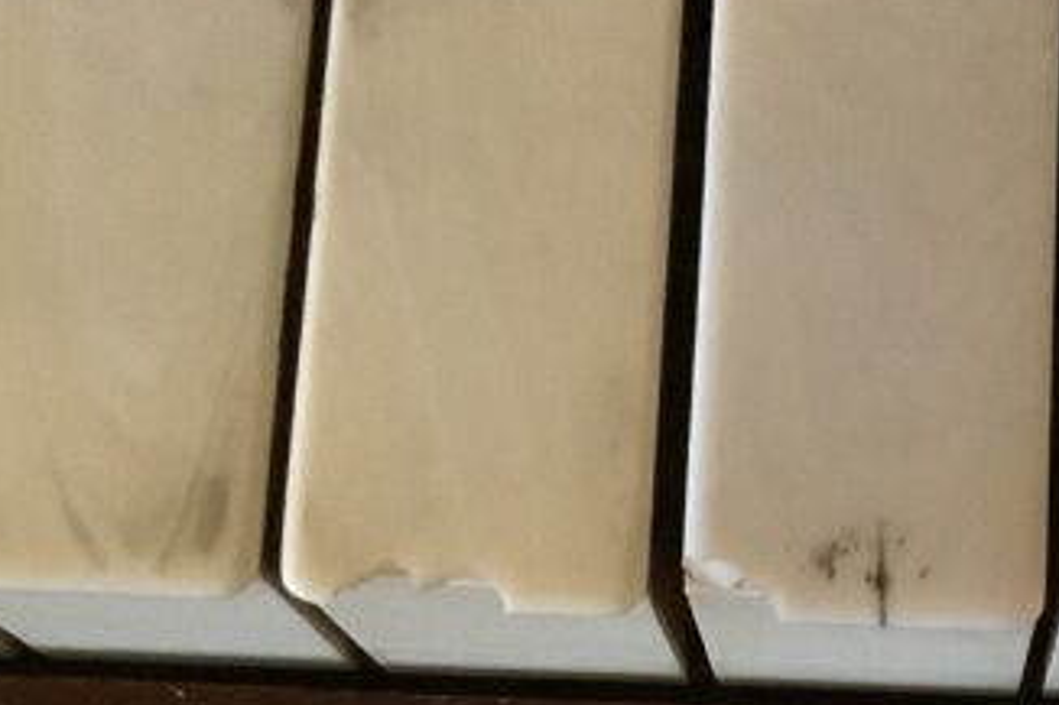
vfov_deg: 17.4
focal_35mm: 76
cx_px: 1040
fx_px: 2234
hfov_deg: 25.4
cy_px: 734
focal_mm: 3.3
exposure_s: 1/20
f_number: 2.4
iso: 800
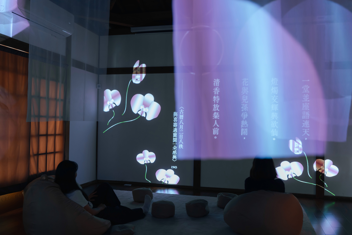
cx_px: 176
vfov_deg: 37.9
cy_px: 118
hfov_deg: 54.4
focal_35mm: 35
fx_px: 342
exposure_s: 1/15
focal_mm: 35
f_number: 2.2
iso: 1000
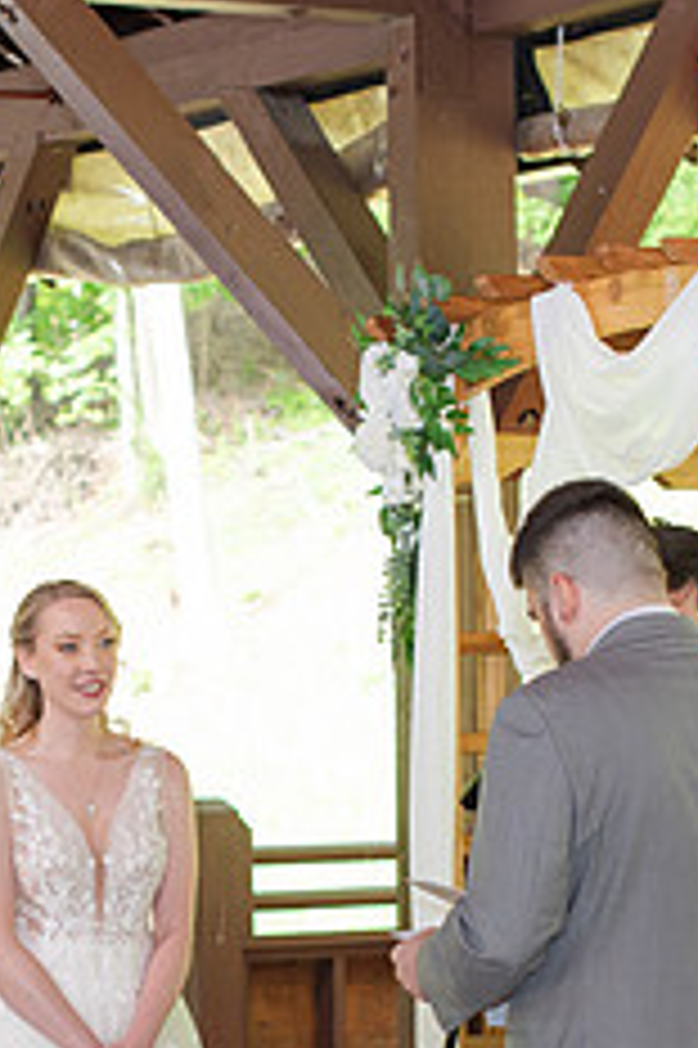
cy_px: 870
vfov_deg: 13.7
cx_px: 64
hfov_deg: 9.2
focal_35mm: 149
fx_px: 4340
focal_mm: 50
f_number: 3.5
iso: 360
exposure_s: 1/200
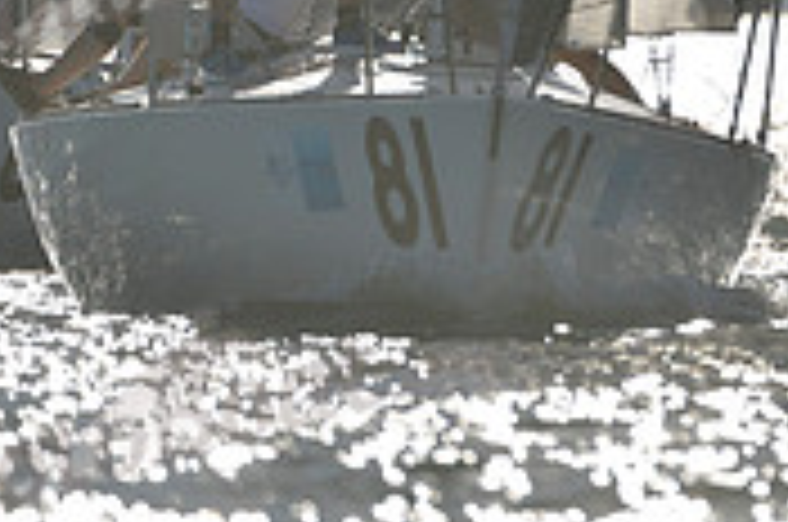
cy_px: -331
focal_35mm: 1329
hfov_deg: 1.6
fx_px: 29037
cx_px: 734
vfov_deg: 1.0
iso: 200
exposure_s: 1/6400
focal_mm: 400
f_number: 4
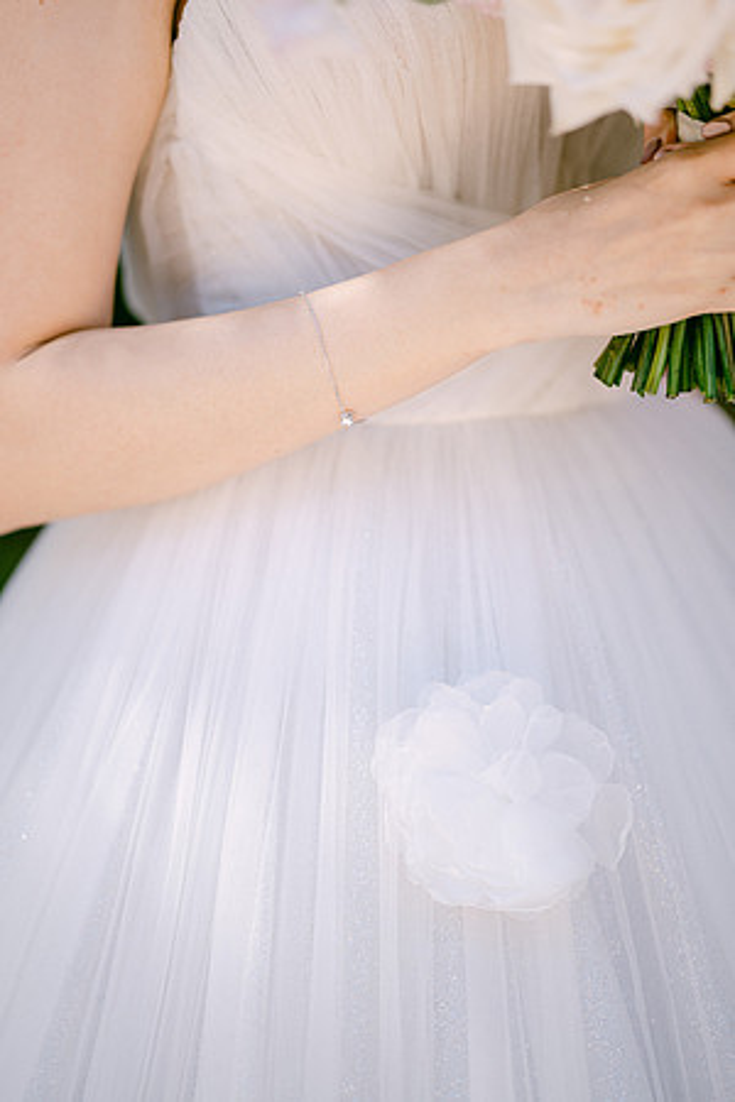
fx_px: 3215
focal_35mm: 105
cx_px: 368
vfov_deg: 19.5
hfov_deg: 13.0
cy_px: 551
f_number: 1.4
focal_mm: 105
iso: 64
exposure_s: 1/800
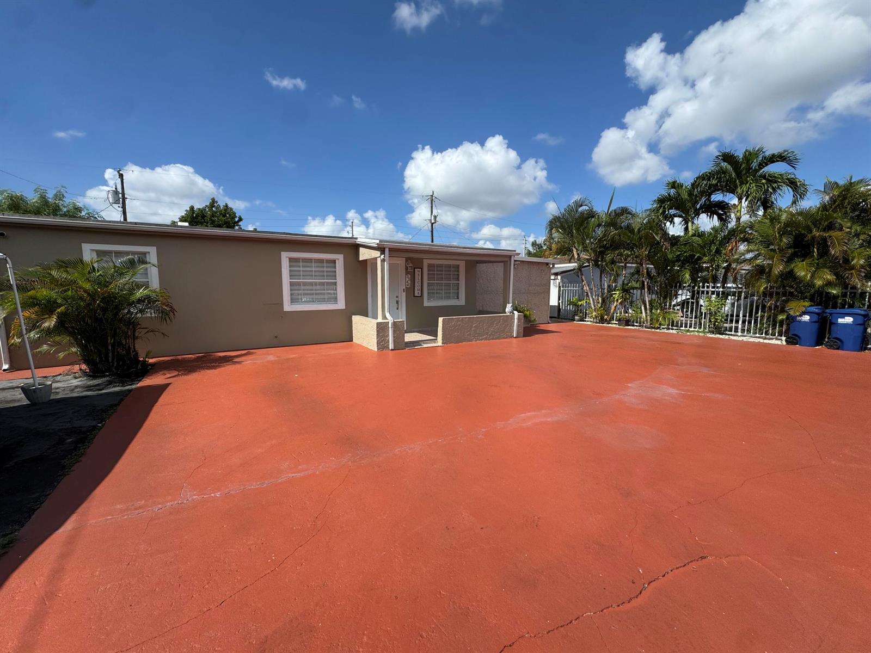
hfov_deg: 102.1
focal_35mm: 14
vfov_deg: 85.7
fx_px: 352
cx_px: 436
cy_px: 326
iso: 50
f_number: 2.2
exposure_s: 1/2208
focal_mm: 2.22
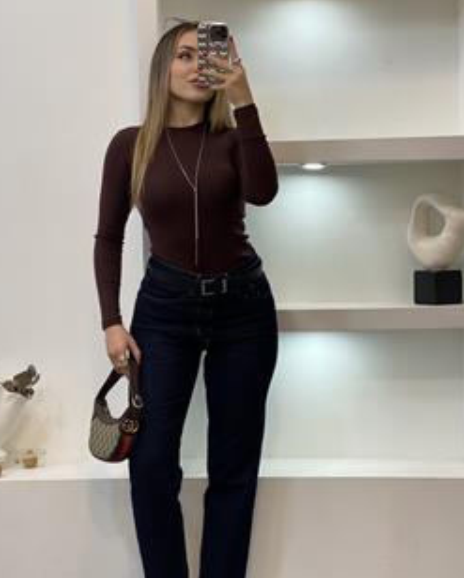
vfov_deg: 27.8
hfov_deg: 22.5
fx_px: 1166
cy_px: 341
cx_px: 188
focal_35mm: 68
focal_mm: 6
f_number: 2
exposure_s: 1/100
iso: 80
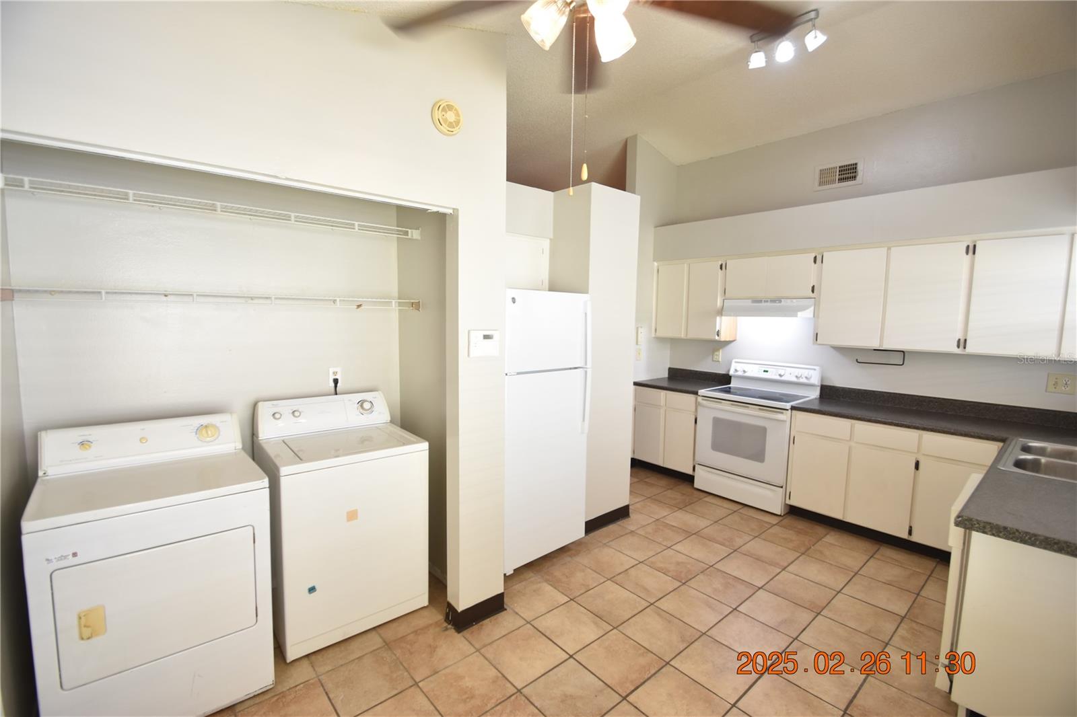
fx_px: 449
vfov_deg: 77.3
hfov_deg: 100.4
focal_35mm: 15
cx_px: 538
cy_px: 358
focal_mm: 10
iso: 400
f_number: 4
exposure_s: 1/60
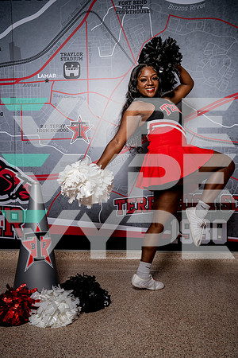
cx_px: 119
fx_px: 337
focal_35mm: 34
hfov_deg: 38.9
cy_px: 179
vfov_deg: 55.8
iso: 100
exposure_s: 1/250
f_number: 4.5
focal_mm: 34
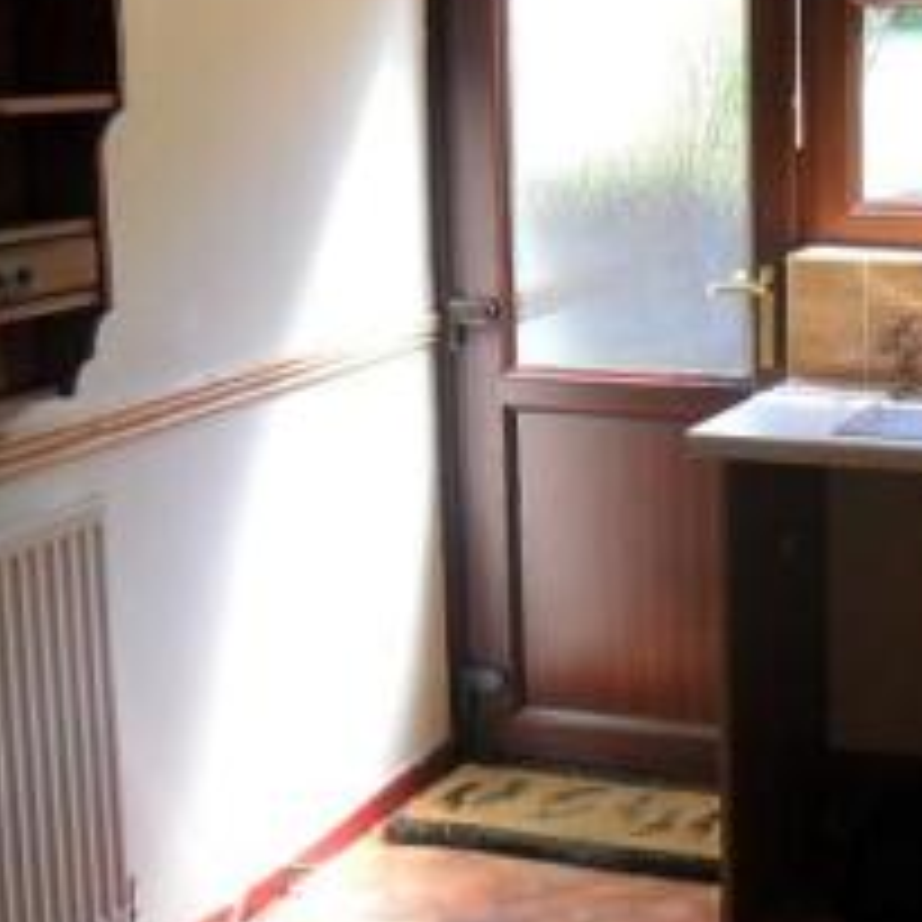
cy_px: 407
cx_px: 789
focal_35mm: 68
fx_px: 2049
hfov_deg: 24.8
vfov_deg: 25.3
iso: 100
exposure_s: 1/45
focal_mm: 4.9
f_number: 3.5
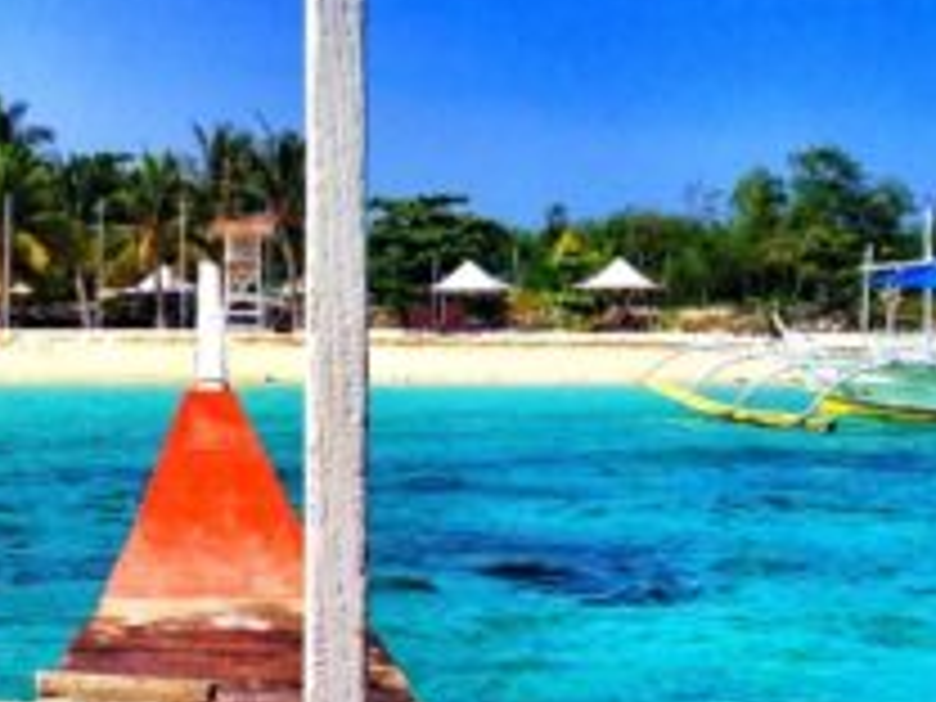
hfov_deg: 23.1
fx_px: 2271
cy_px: 196
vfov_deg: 17.5
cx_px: 274
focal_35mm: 84
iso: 50
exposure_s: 1/2632
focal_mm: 4.28
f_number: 2.4
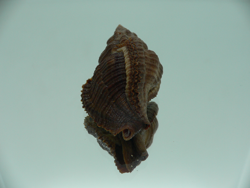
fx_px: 253
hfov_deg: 52.6
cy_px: 94
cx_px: 125
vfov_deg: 40.7
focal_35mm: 35
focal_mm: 4.6
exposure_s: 1/60
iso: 80
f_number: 2.8
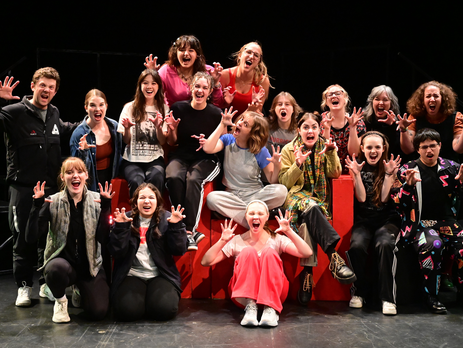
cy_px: 173
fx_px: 736
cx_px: 231
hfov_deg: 34.9
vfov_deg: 26.6
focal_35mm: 55
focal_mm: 50
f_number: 8
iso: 14400
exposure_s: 1/250
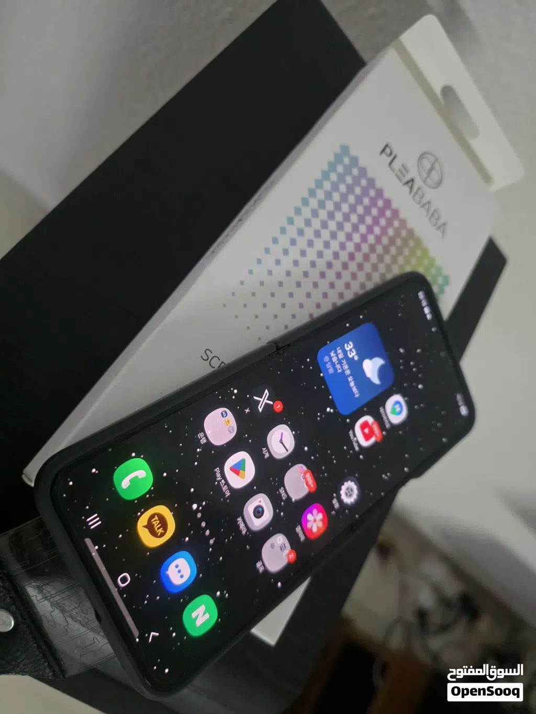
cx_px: 268
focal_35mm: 23
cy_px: 357
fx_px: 475
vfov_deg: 73.9
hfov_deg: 58.9
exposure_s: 1/120
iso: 800
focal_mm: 6.3
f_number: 1.7
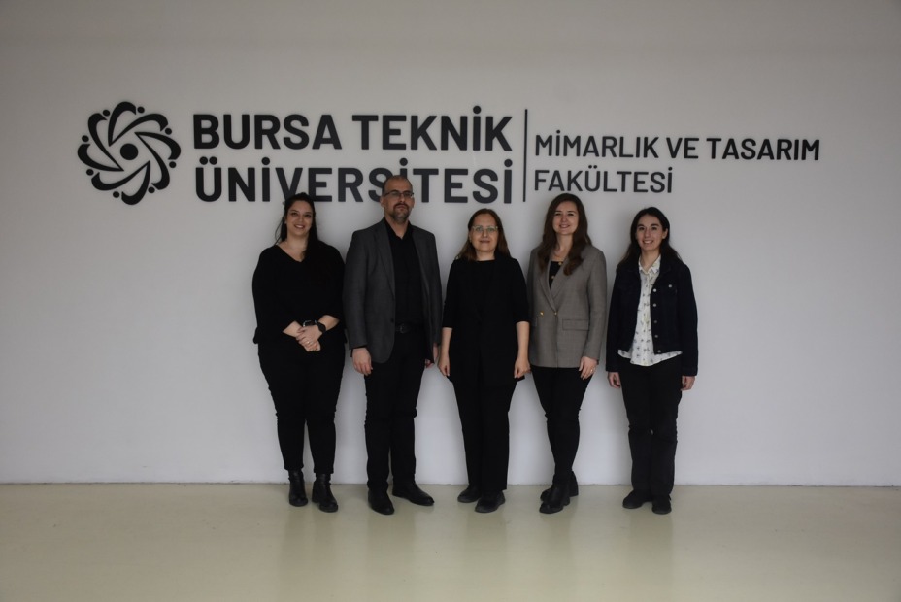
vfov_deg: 36.9
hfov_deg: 53.1
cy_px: 301
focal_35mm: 36
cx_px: 450
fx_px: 902
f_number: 4.5
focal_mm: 24
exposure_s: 1/100
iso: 800
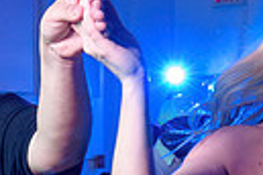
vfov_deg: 8.7
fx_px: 1132
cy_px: 239
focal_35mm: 155
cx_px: -39
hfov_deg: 13.0
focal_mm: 28
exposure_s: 1/60
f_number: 3.5
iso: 800
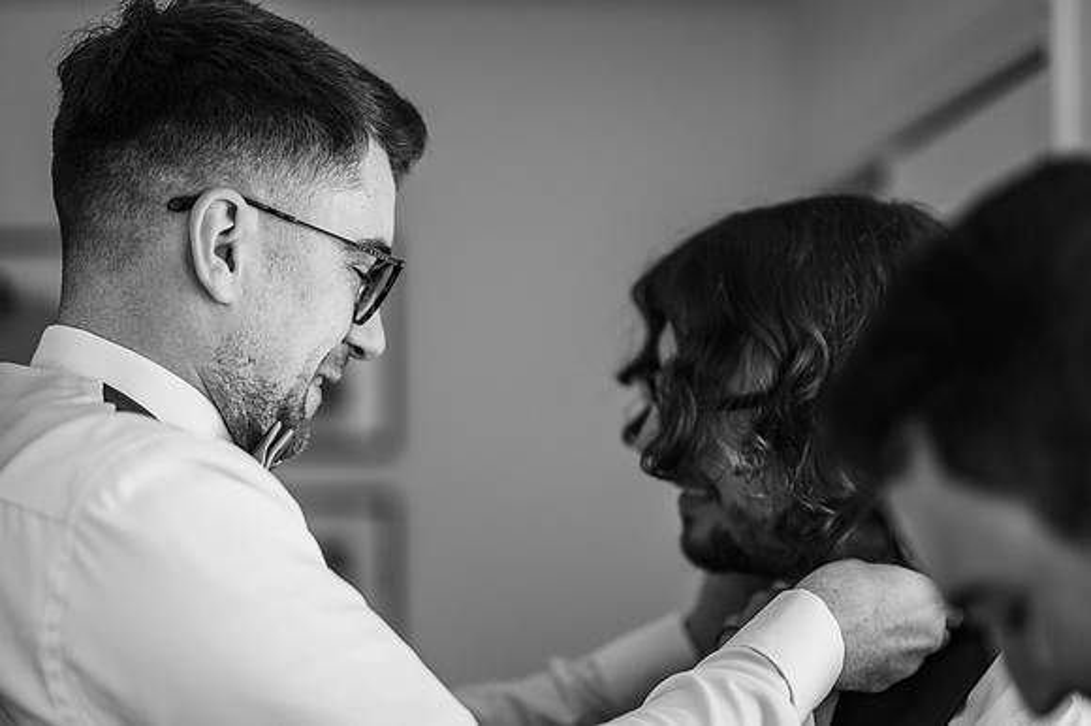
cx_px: 546
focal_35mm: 85
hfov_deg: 23.9
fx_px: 2574
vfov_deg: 16.1
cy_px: 363
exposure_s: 1/200
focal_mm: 85
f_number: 1.8
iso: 400
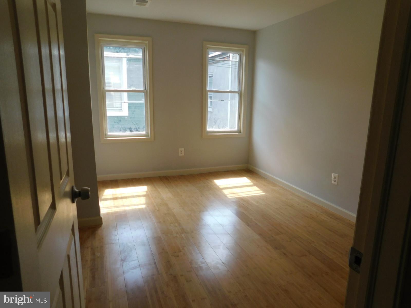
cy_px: 154
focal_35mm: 24
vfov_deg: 56.8
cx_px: 206
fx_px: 285
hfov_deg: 71.6
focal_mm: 4.1
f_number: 3
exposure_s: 1/125
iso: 125
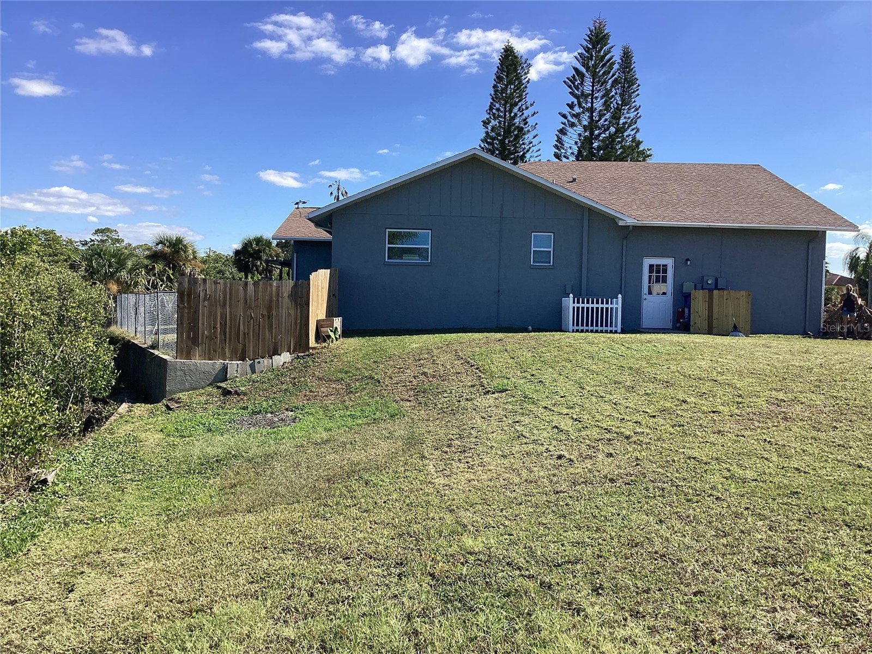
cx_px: 436
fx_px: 781
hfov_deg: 58.4
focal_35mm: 31
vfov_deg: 45.4
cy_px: 327
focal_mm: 3.3
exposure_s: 1/1101
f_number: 2.4
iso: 25
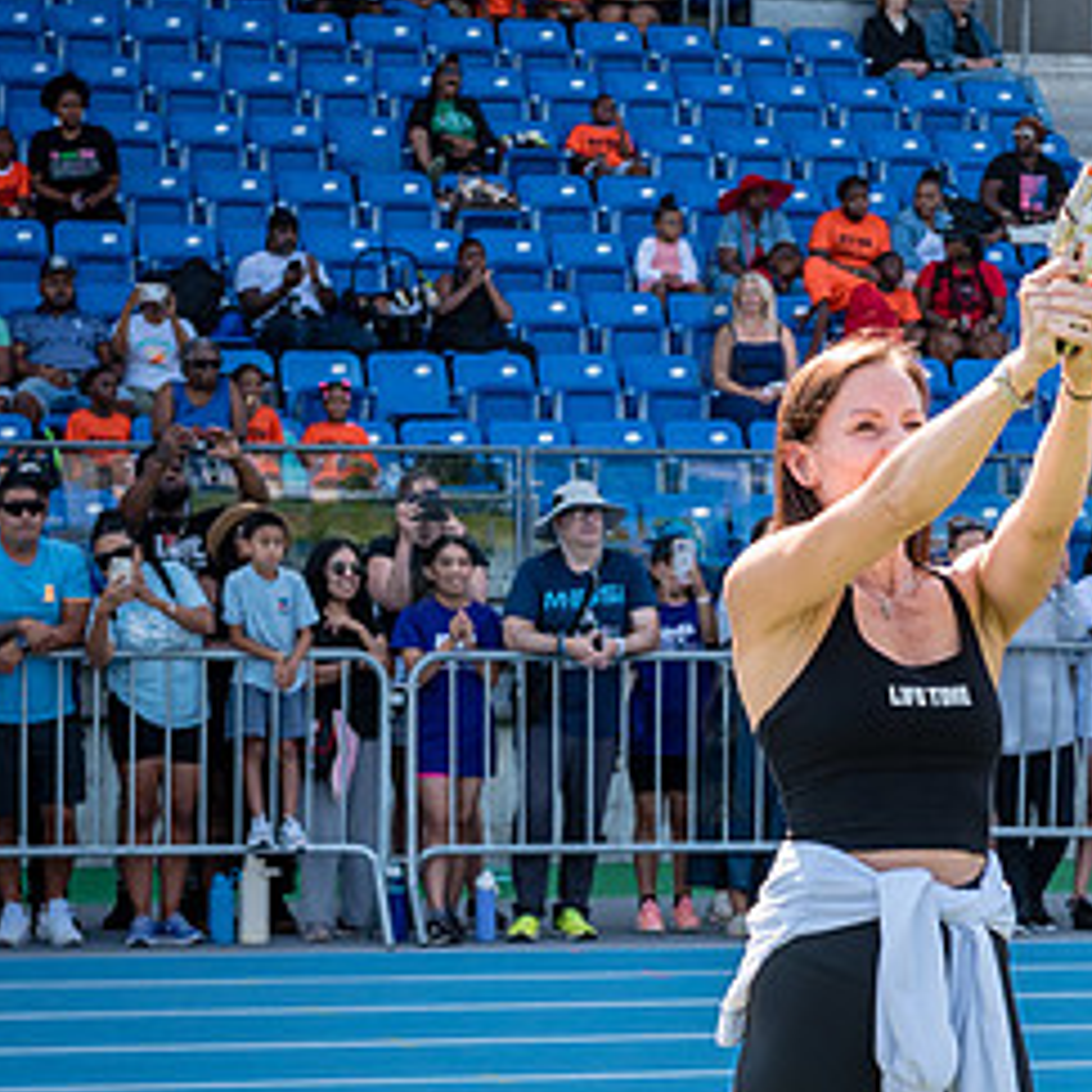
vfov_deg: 11.6
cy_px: 753
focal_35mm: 151
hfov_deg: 11.5
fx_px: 5389
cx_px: 940
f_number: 5.6
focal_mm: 58
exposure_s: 1/500
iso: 400
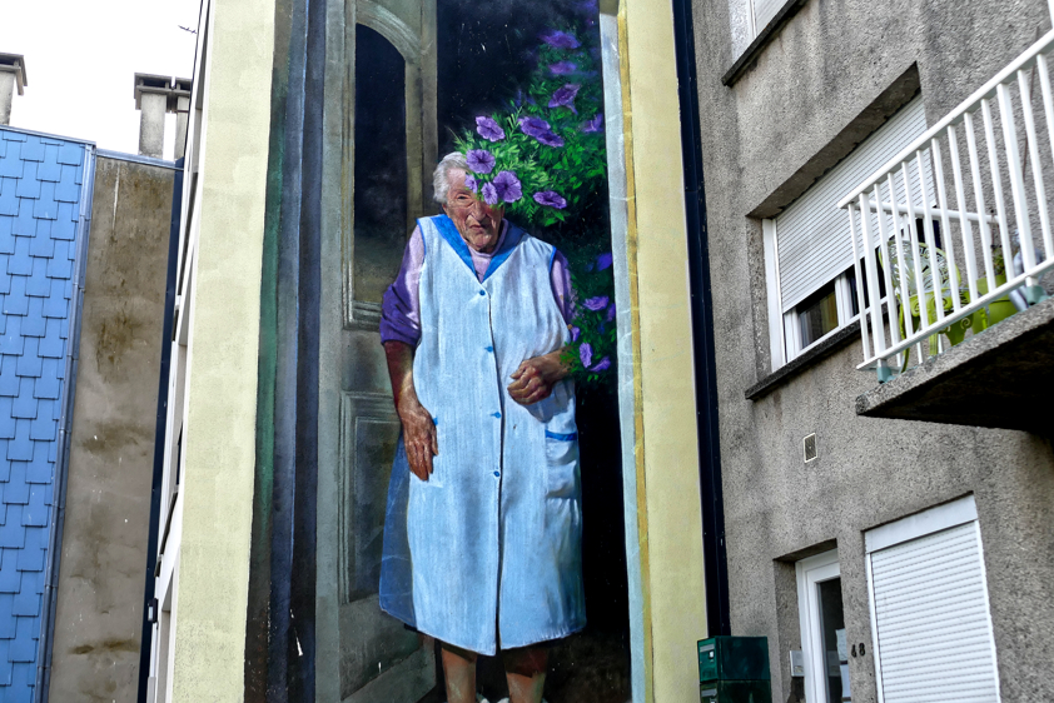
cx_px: 535
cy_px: 376
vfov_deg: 29.9
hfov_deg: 43.6
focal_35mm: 45
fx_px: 1318
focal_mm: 13.4
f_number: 3.1
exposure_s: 1/640
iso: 125
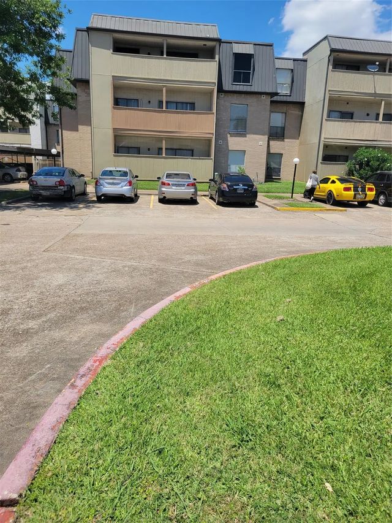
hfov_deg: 53.1
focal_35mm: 26
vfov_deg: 67.3
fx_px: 392
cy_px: 262
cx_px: 196
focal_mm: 5.4
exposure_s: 1/2701
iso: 40
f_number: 1.8
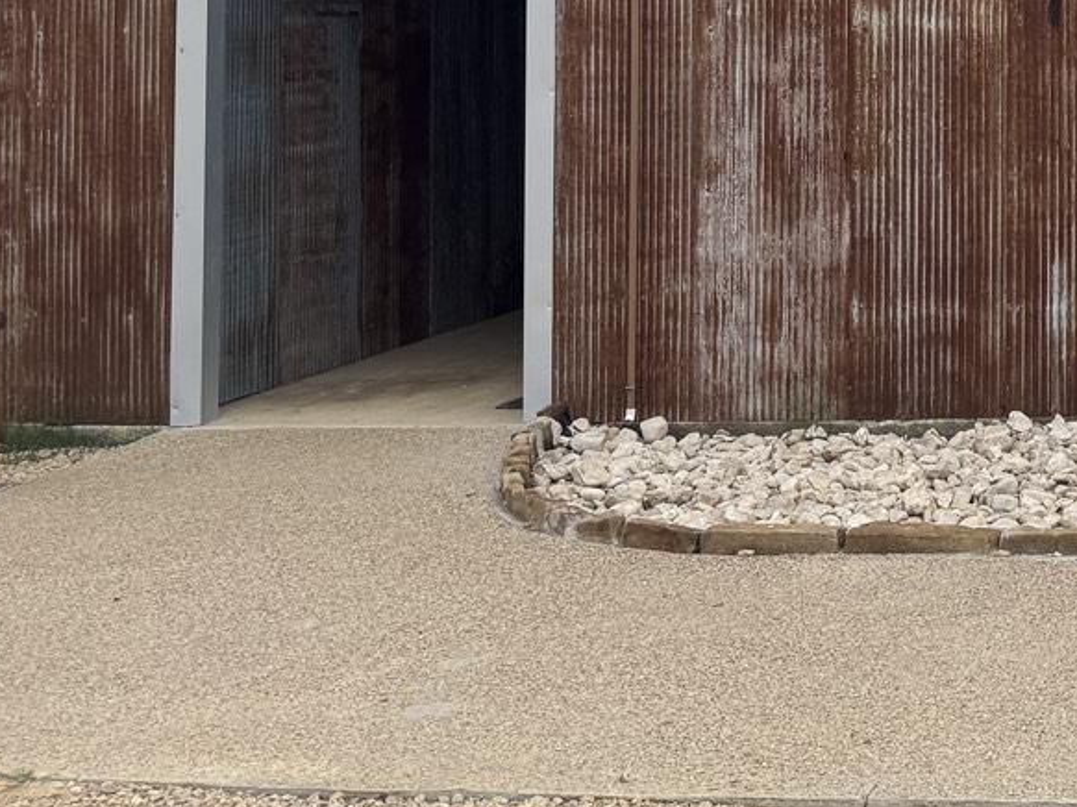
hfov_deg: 25.4
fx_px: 2053
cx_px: 1399
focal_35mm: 66
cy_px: -107
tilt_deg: +2.9
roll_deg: +0.3
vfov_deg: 21.0
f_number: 1.78
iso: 80
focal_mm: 6.76
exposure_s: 1/2331
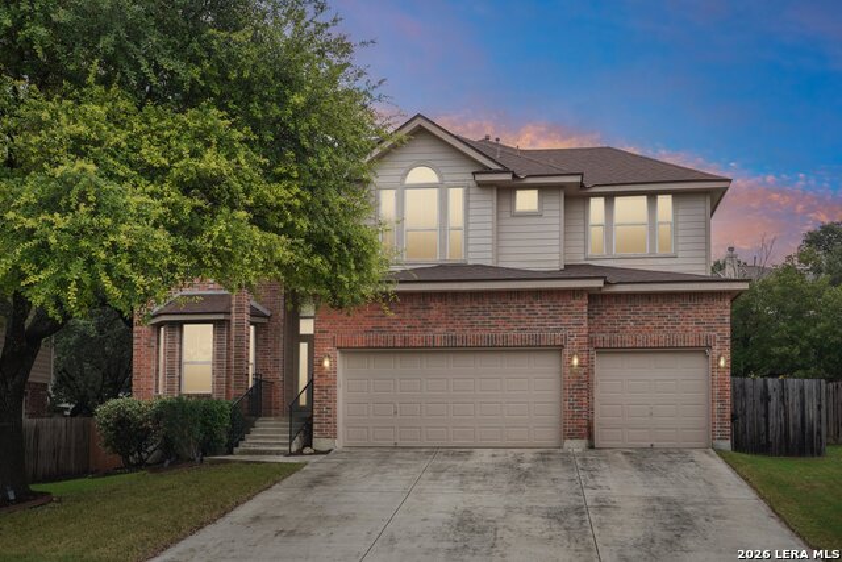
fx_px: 807
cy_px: 281
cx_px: 421
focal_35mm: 34
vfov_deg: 38.4
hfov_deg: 55.1
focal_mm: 34.5
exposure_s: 1/160
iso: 100
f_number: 8
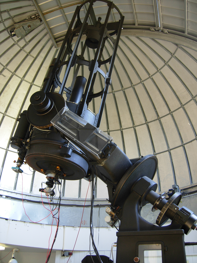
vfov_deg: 51.4
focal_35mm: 36
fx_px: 273
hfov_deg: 39.7
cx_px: 98
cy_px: 132
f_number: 2.7
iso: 50
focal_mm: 7.5
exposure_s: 1/19.5
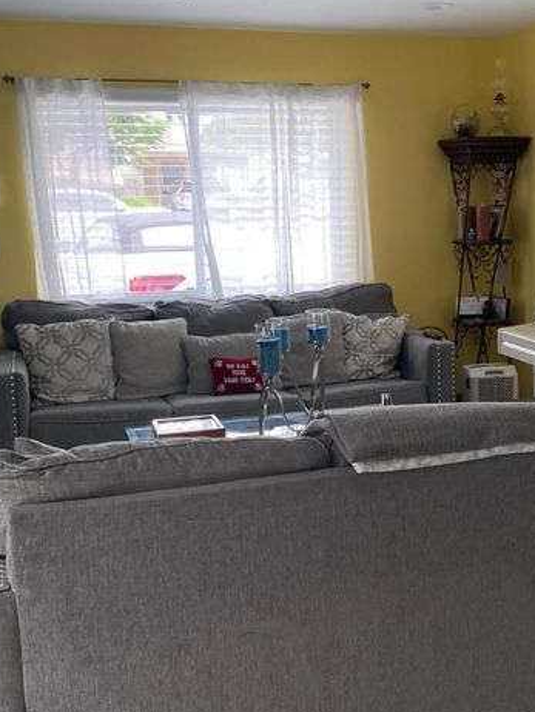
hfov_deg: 30.0
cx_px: 370
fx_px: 988
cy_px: 343
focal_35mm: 48
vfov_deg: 39.6
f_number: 1.8
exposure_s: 1/120
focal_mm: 4.25
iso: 125
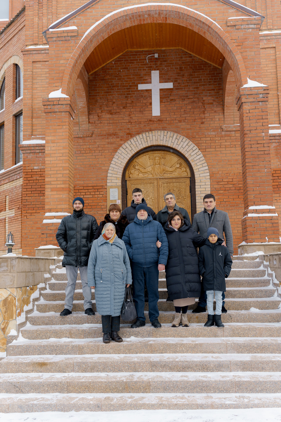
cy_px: 211
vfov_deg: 53.1
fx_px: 421
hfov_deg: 36.9
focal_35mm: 36
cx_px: 140
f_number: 4
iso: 250
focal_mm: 36
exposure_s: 1/250
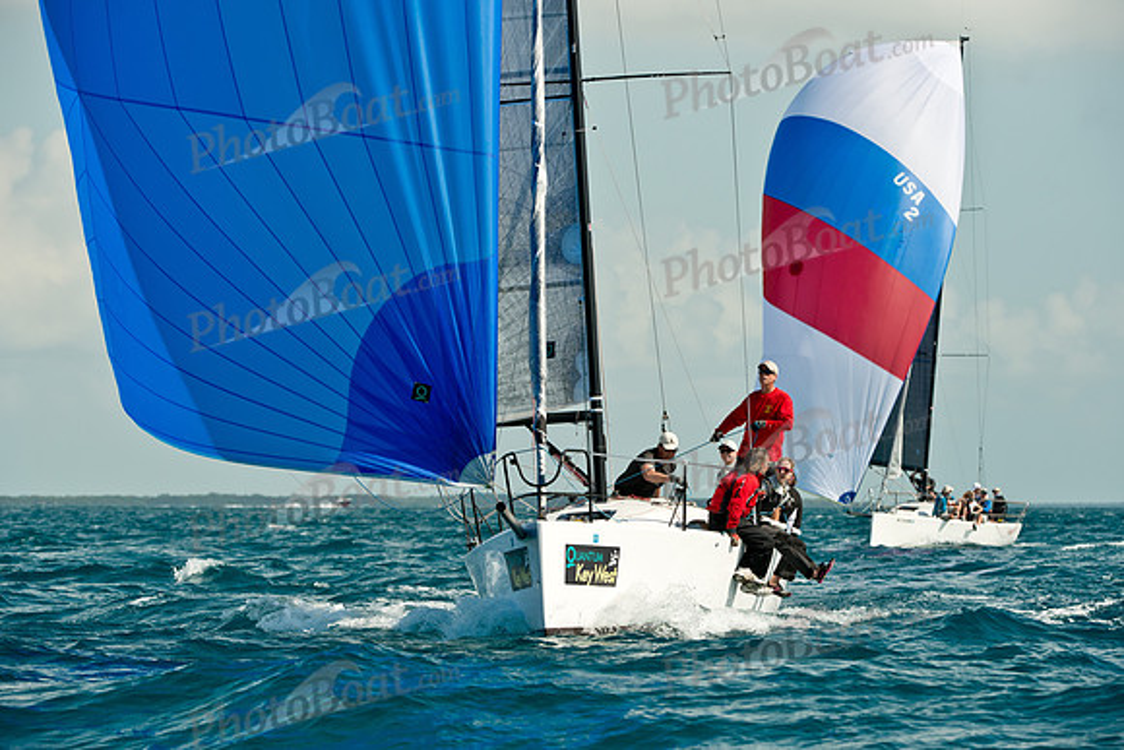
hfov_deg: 8.8
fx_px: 7318
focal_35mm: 234
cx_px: 542
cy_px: 374
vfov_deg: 5.9
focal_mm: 220
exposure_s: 1/1600
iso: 400
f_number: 9
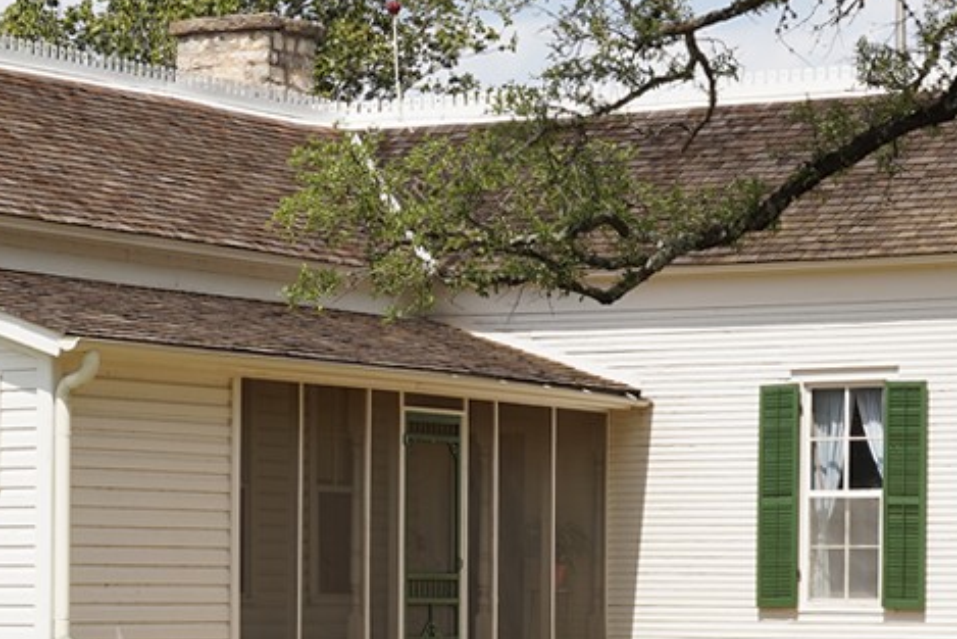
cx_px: 282
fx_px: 3856
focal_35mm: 145
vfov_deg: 9.4
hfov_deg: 14.1
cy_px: 580
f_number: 13
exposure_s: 1/100
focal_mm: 34
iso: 100
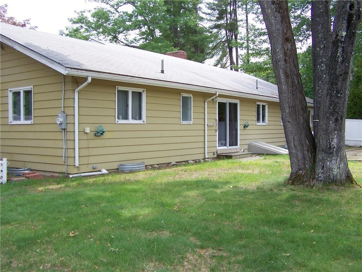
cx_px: 181
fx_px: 397
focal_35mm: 38
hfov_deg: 49.0
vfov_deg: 37.7
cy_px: 136
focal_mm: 6.3
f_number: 2.8
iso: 64
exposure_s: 1/400
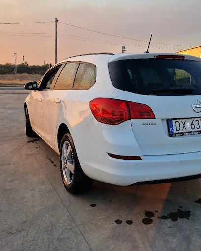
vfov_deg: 51.3
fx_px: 260
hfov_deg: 42.2
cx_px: 108
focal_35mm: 35
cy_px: 104
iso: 50
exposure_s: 1/217
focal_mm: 6.4
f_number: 1.8
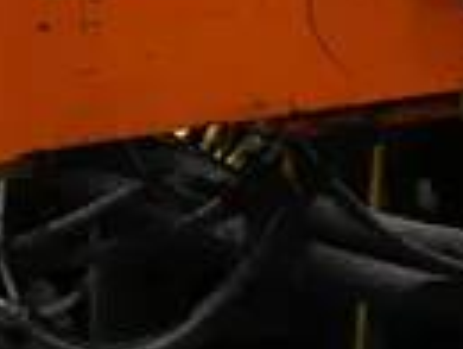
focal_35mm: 315
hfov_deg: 6.2
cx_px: 684
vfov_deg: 4.6
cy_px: -499
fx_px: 4221
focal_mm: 38
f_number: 4.2
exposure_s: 1/6
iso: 125
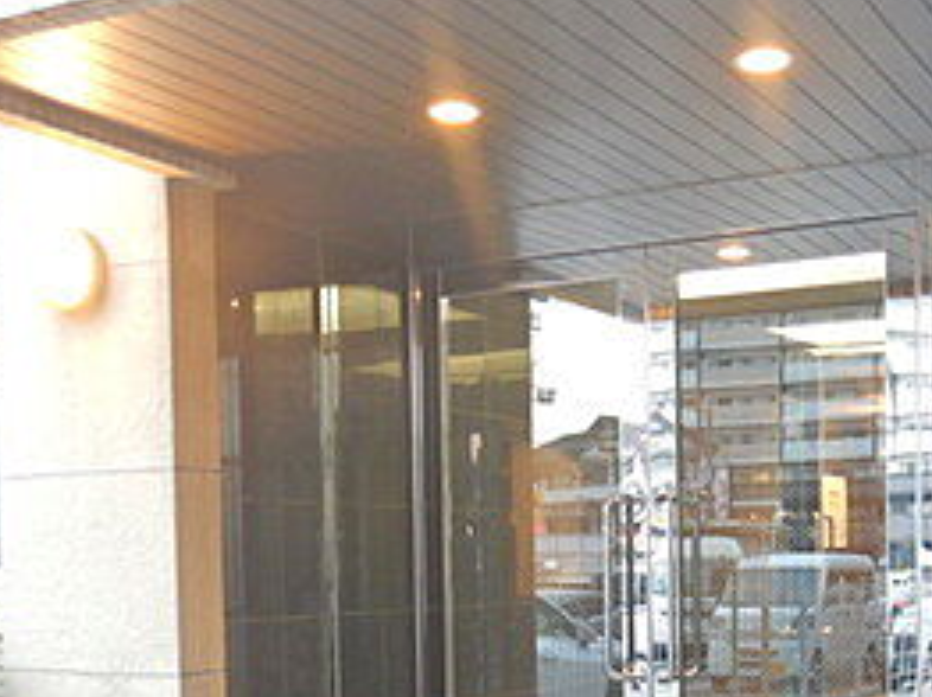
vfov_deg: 25.7
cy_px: 629
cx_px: 587
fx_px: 1479
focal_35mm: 55
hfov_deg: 34.8
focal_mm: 4.3
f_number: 2.8
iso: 200
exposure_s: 1/4
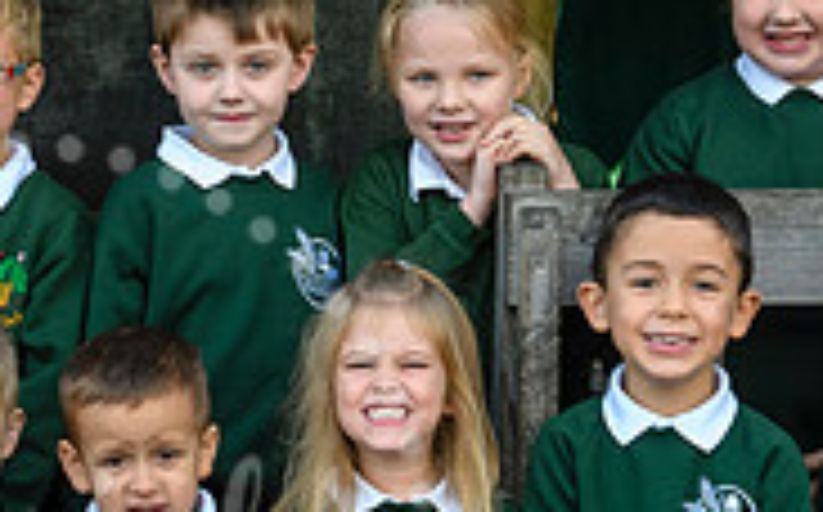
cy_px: 523
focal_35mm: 178
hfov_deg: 11.7
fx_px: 3989
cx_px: 39
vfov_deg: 7.3
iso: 400
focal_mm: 35
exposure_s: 1/80
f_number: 7.1
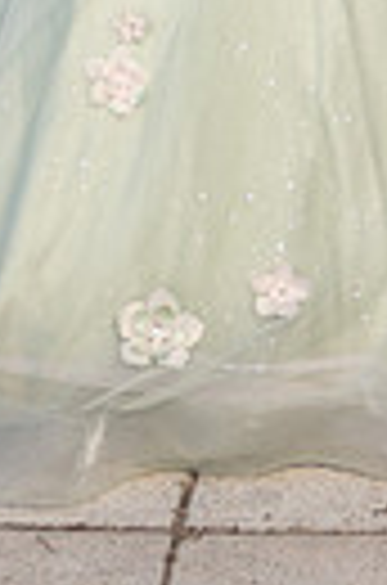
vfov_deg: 10.3
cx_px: 211
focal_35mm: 189
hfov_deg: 7.2
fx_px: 3064
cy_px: -470
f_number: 2.8
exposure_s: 1/160
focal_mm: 31
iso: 200
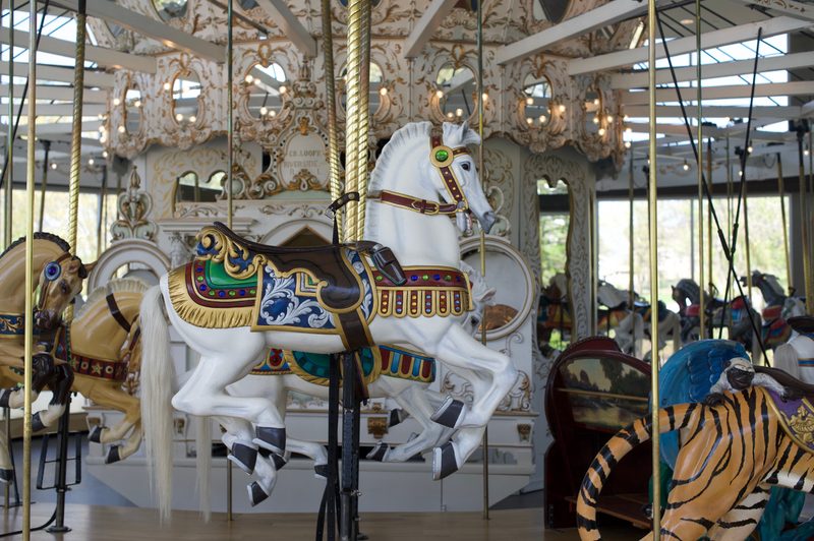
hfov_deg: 39.6
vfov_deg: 26.9
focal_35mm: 50
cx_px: 407
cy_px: 270
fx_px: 1130
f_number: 4
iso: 220
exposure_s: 1/250
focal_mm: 50
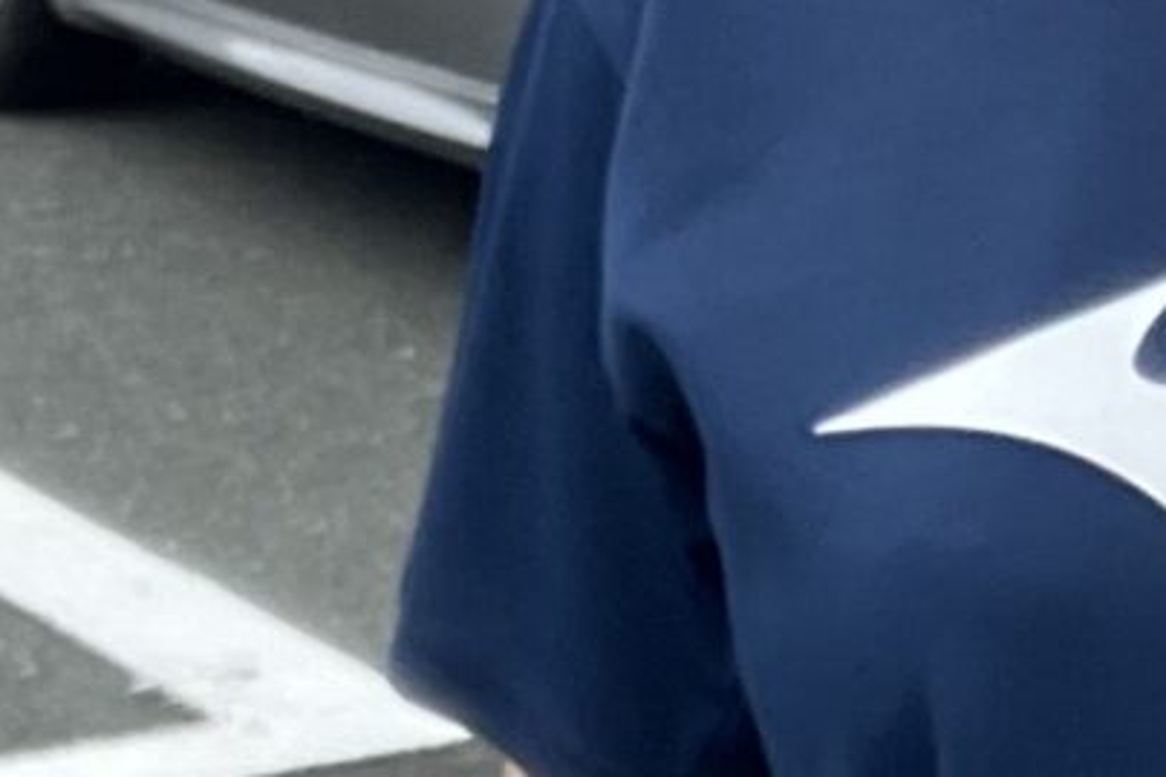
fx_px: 6831
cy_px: -698
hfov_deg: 9.4
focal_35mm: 211
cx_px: 1983
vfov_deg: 6.3
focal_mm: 2.87
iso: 20
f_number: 2.2
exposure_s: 1/557
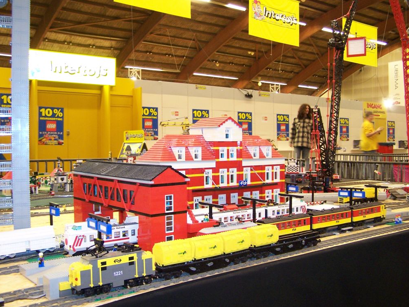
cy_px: 156
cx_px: 202
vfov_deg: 36.8
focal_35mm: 39
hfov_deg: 47.9
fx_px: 461
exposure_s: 1/6
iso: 140
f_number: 2.8
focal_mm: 6.3
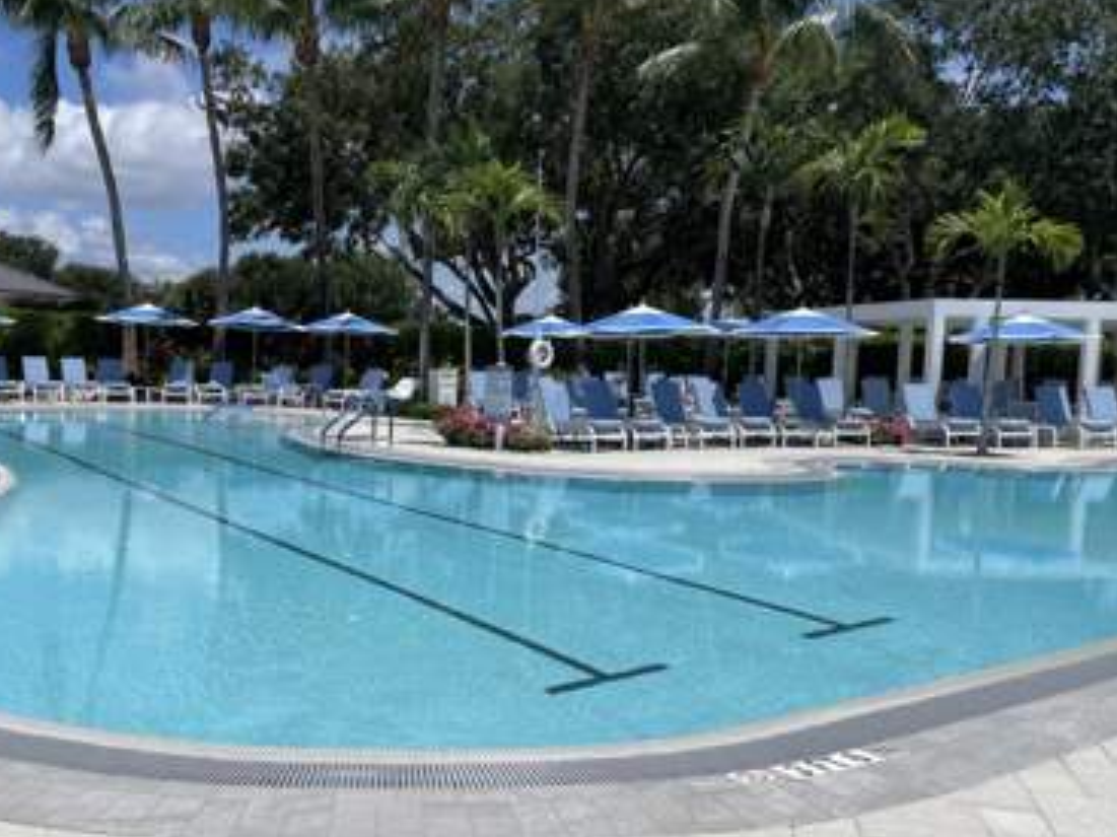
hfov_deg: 53.6
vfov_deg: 41.7
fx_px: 1097
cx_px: 447
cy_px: 464
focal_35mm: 34
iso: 32
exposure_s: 1/7813
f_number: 1.6
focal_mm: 4.2
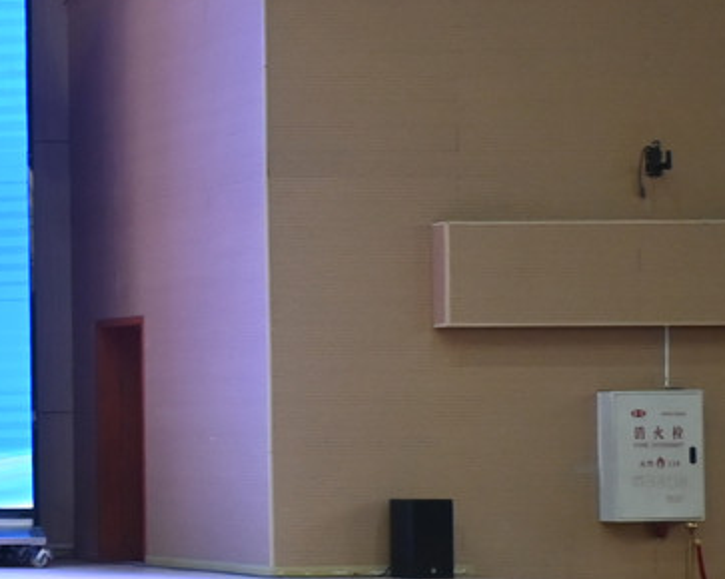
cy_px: 407
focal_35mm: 145
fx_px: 3115
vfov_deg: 10.6
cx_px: -1085
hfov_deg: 11.0
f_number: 4
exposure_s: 1/100
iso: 640
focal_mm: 19.5
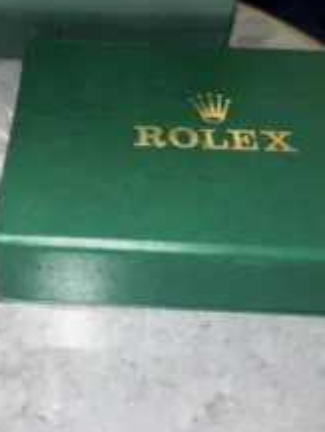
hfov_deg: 30.0
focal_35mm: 48
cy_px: 88
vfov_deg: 38.2
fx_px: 600
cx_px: 98
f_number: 1.5
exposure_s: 1/4
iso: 50
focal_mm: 5.7
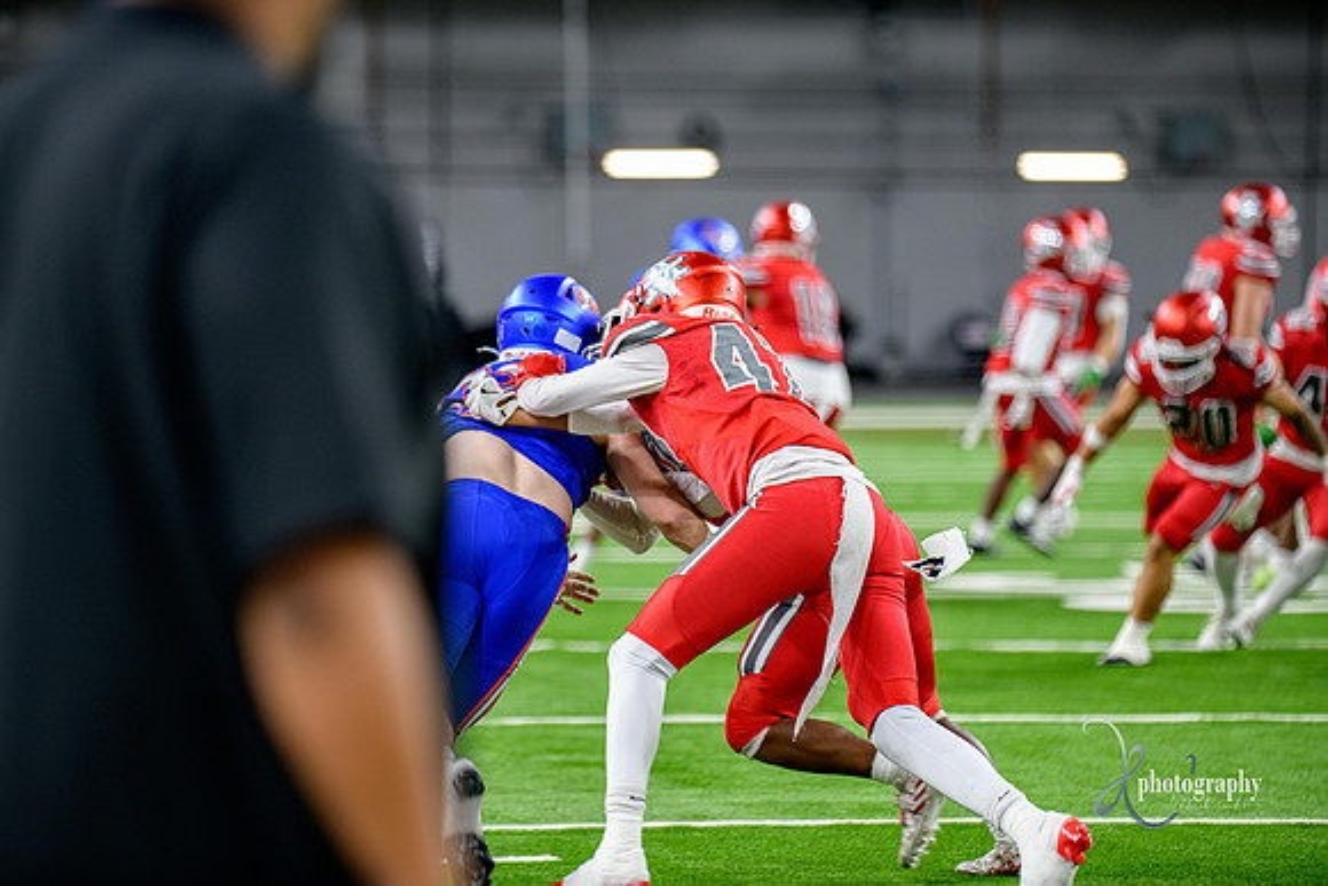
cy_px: 443
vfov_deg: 5.7
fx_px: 8855
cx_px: 664
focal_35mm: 240
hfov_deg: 8.6
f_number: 2.8
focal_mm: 240
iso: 1000
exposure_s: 1/400
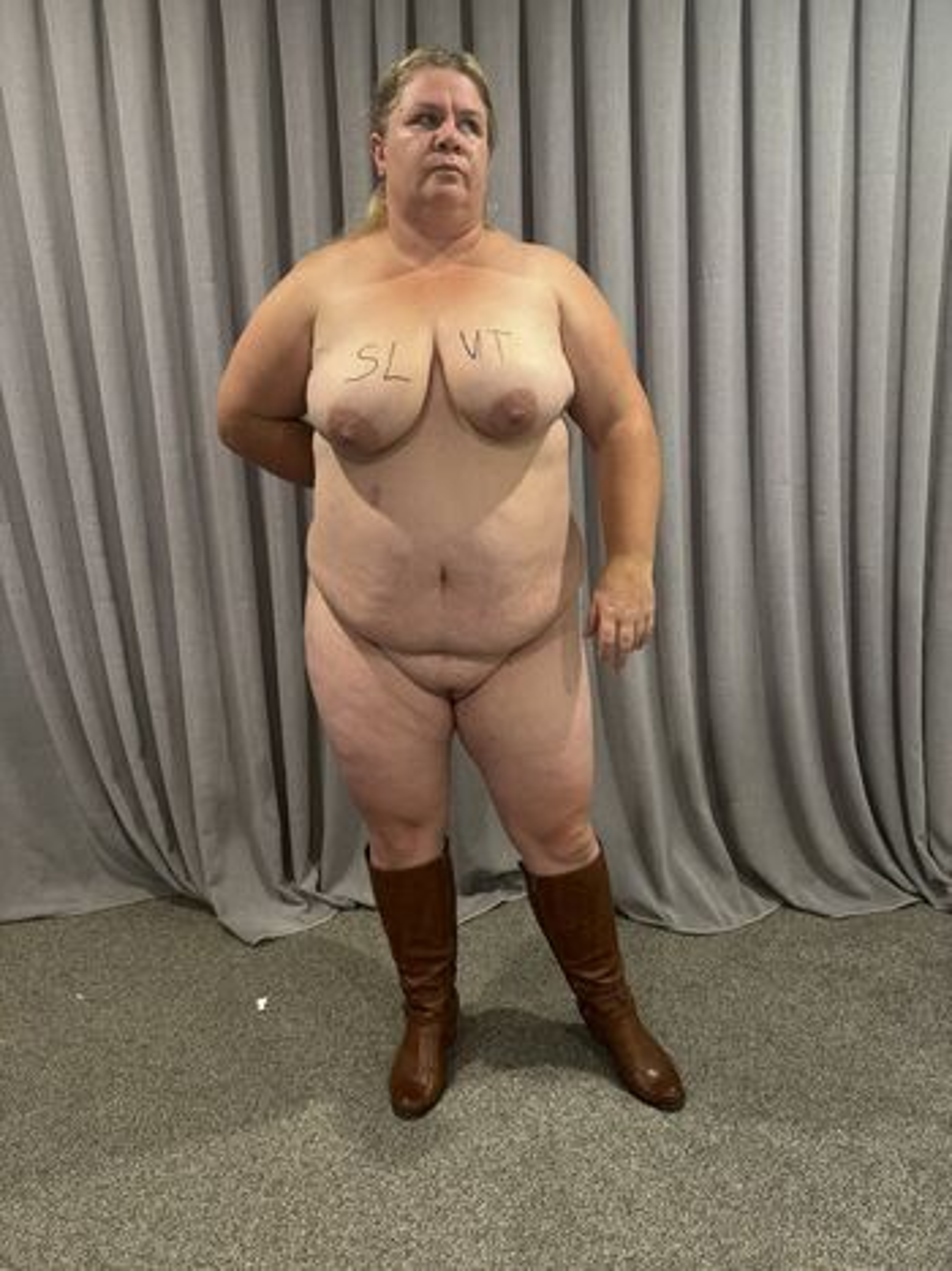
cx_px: 476
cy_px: 636
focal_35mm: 24
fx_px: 880
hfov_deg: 56.8
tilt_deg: -13.6
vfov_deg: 71.6
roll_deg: -0.4
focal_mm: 6.86
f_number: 1.78
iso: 320
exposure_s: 1/50
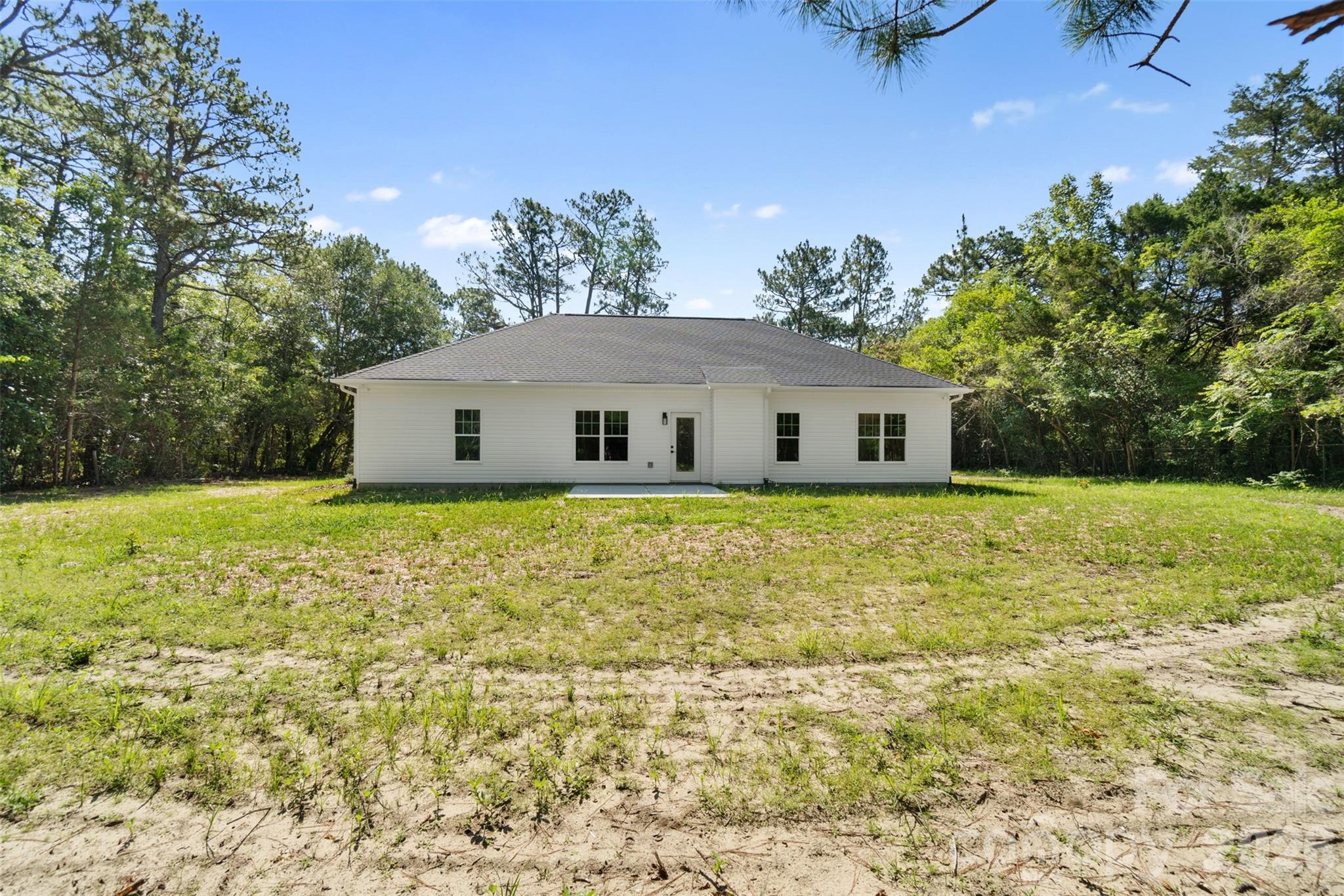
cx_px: 672
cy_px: 448
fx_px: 560
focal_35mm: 15
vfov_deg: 77.3
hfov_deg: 100.4
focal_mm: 10
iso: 100
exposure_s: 1/320
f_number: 7.1
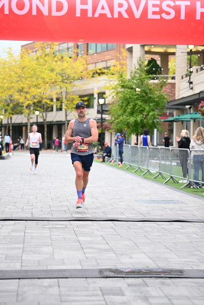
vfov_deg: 25.7
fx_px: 671
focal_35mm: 79
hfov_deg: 17.3
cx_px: 102
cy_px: 152
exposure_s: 1/1250
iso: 1600
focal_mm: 79
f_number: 2.8
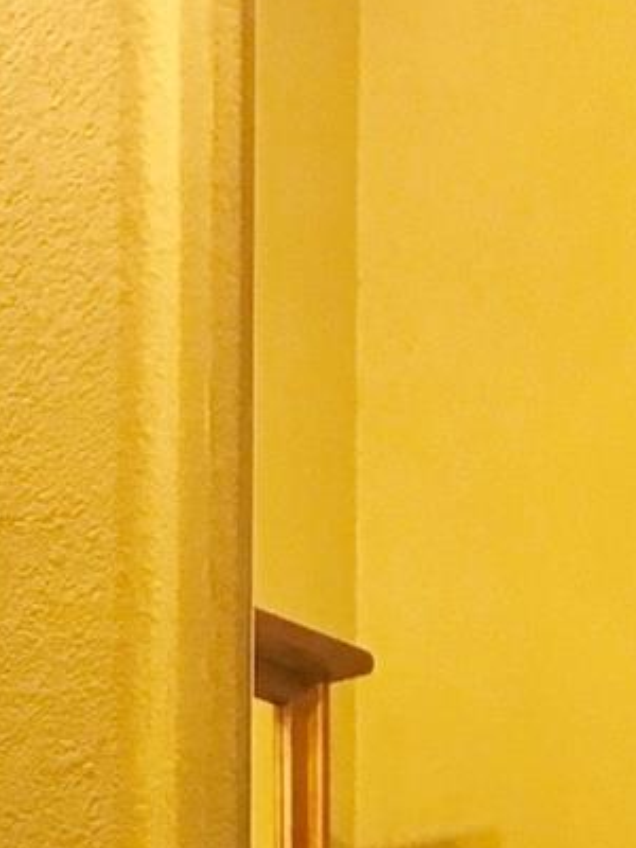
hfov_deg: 9.7
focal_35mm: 145
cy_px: 1622
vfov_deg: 12.3
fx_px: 3552
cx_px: -498
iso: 64
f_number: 2.2
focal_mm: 4.15
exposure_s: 1/30
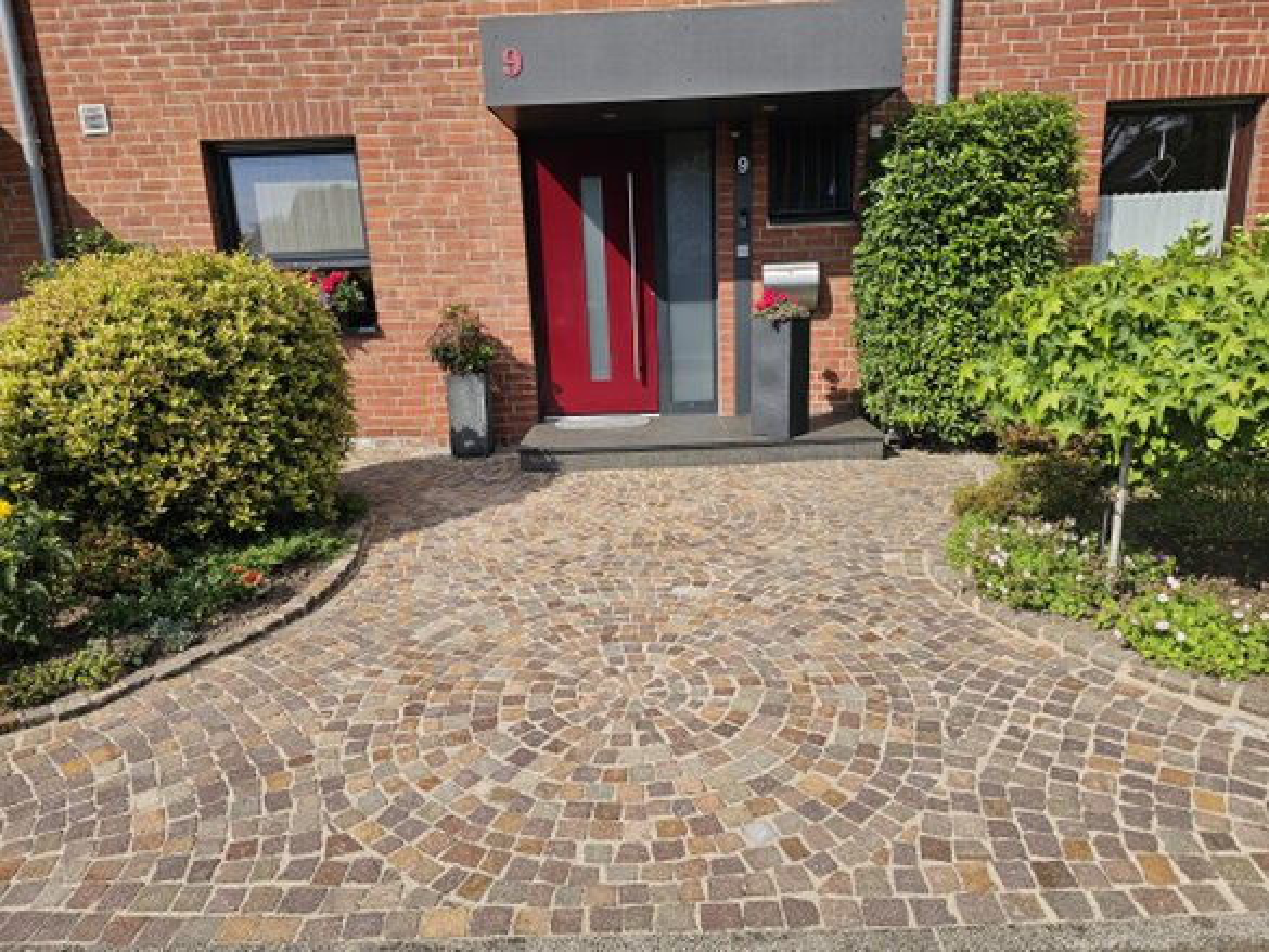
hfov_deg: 73.9
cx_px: 634
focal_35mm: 23
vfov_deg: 58.9
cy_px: 476
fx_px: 843
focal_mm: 6.3
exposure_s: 1/857
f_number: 1.7
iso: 10
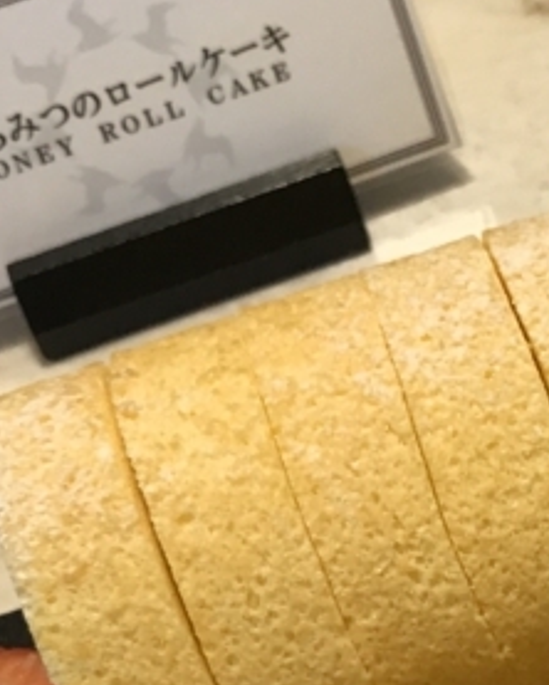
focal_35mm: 101
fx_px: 2049
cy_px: 727
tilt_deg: -50.3
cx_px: 715
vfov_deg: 18.4
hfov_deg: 14.6
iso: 32
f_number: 1.8
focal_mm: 3.99
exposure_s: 1/30
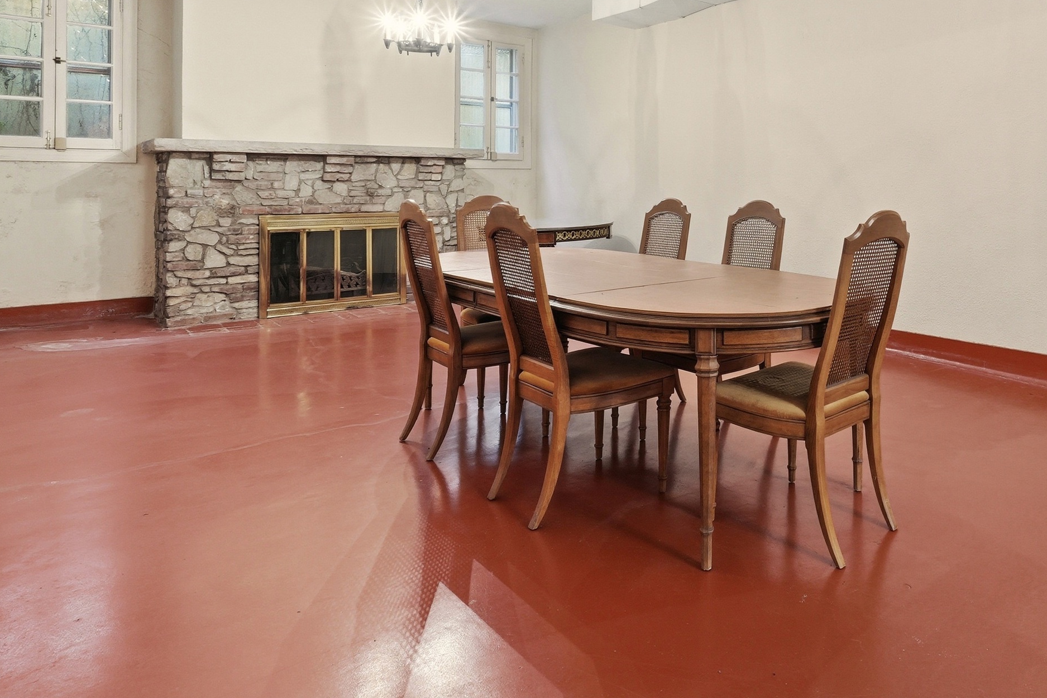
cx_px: 760
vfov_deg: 50.9
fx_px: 698
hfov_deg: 69.8
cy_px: 175
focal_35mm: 24
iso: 400
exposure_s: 1/20
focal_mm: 10
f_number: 9
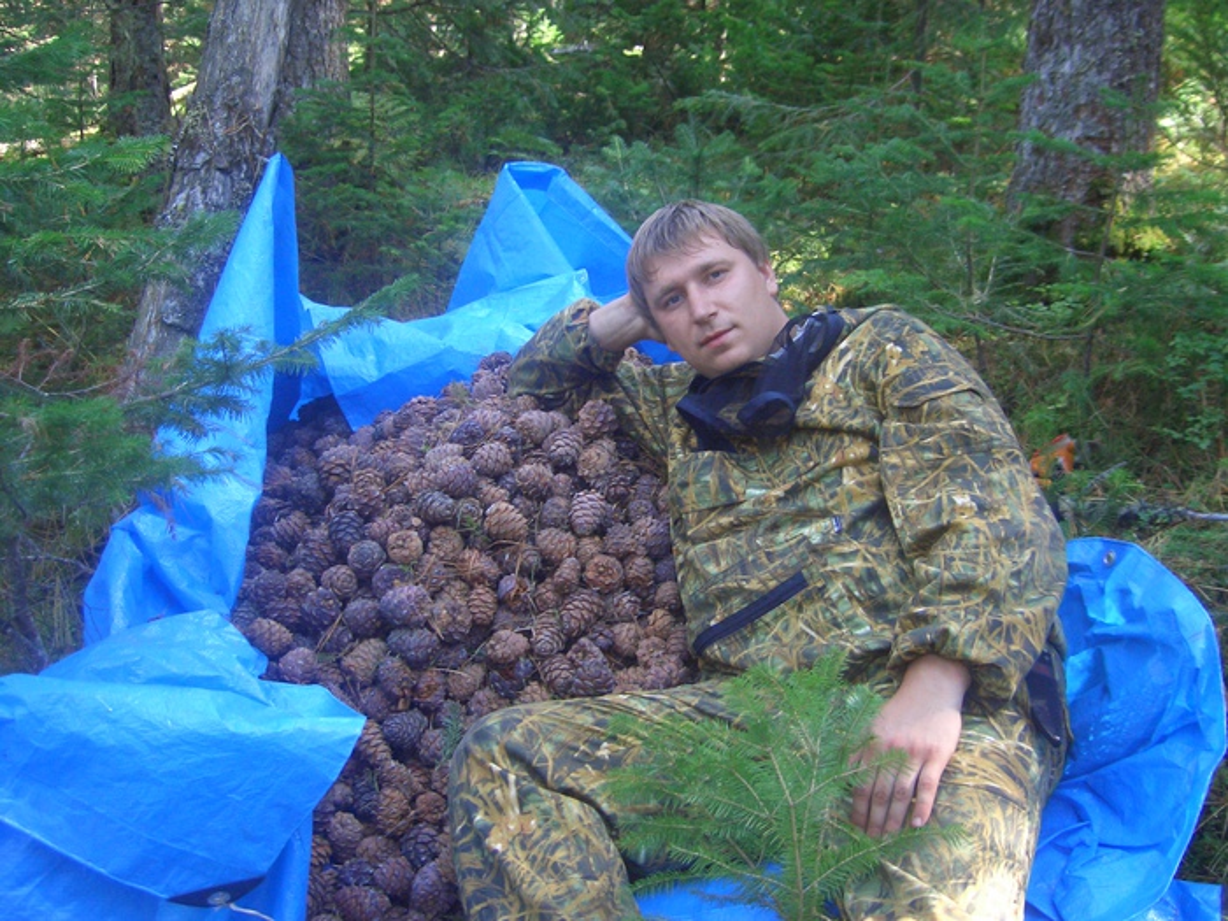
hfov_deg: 47.9
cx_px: 614
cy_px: 460
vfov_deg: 36.8
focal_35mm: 39
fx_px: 1384
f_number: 2.8
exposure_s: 1/125
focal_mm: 8
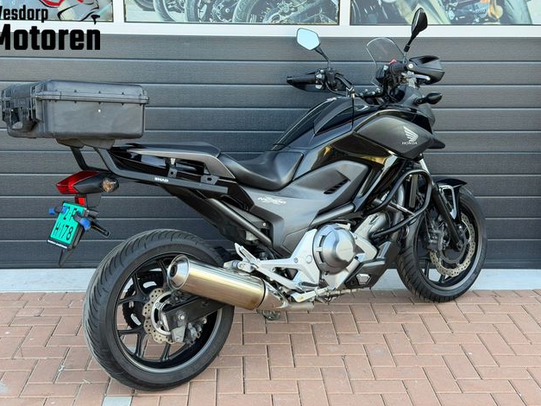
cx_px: 266
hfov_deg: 38.9
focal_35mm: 49
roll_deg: -0.7
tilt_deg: -13.3
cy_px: 200
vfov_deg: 29.7
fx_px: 766
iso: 64
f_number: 1.78
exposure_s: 1/194
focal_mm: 6.76
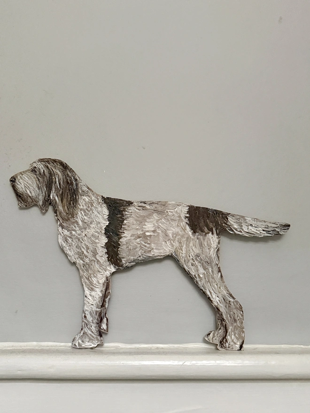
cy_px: 206
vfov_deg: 71.6
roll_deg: -1.2
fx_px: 287
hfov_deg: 56.8
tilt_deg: +10.2
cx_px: 155
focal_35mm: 24
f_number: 1.78
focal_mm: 6.76
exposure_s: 1/40
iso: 800
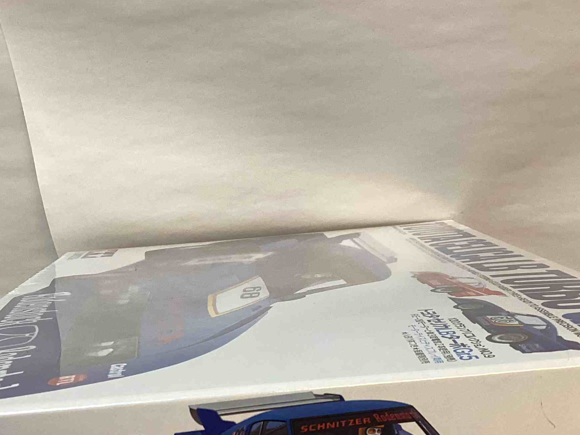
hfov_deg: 33.2
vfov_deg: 24.6
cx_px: 296
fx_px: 972
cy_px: 384
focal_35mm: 58
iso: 100
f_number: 2.4
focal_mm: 3.3
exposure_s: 1/50
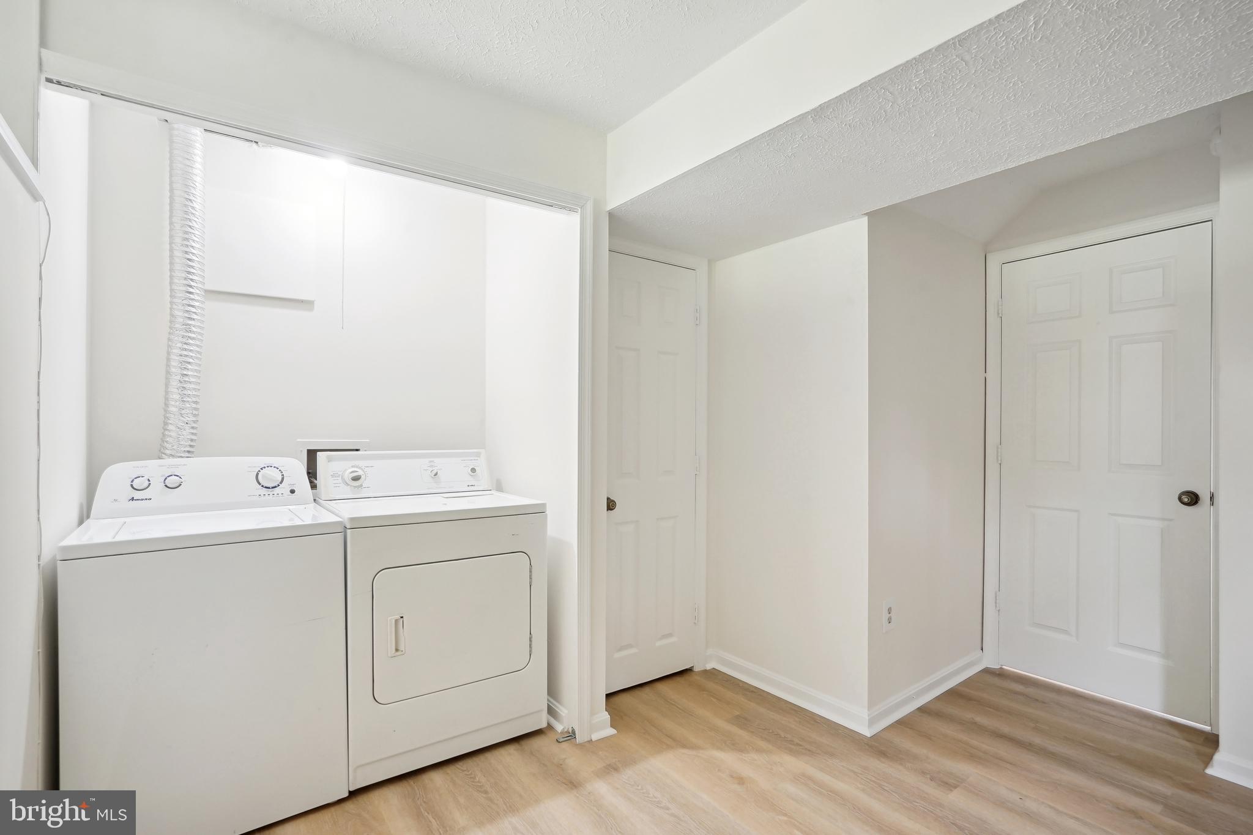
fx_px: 557
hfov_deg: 96.7
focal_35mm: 16
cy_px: 418
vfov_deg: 73.7
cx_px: 626
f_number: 9
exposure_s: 1/6
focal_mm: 16
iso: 500
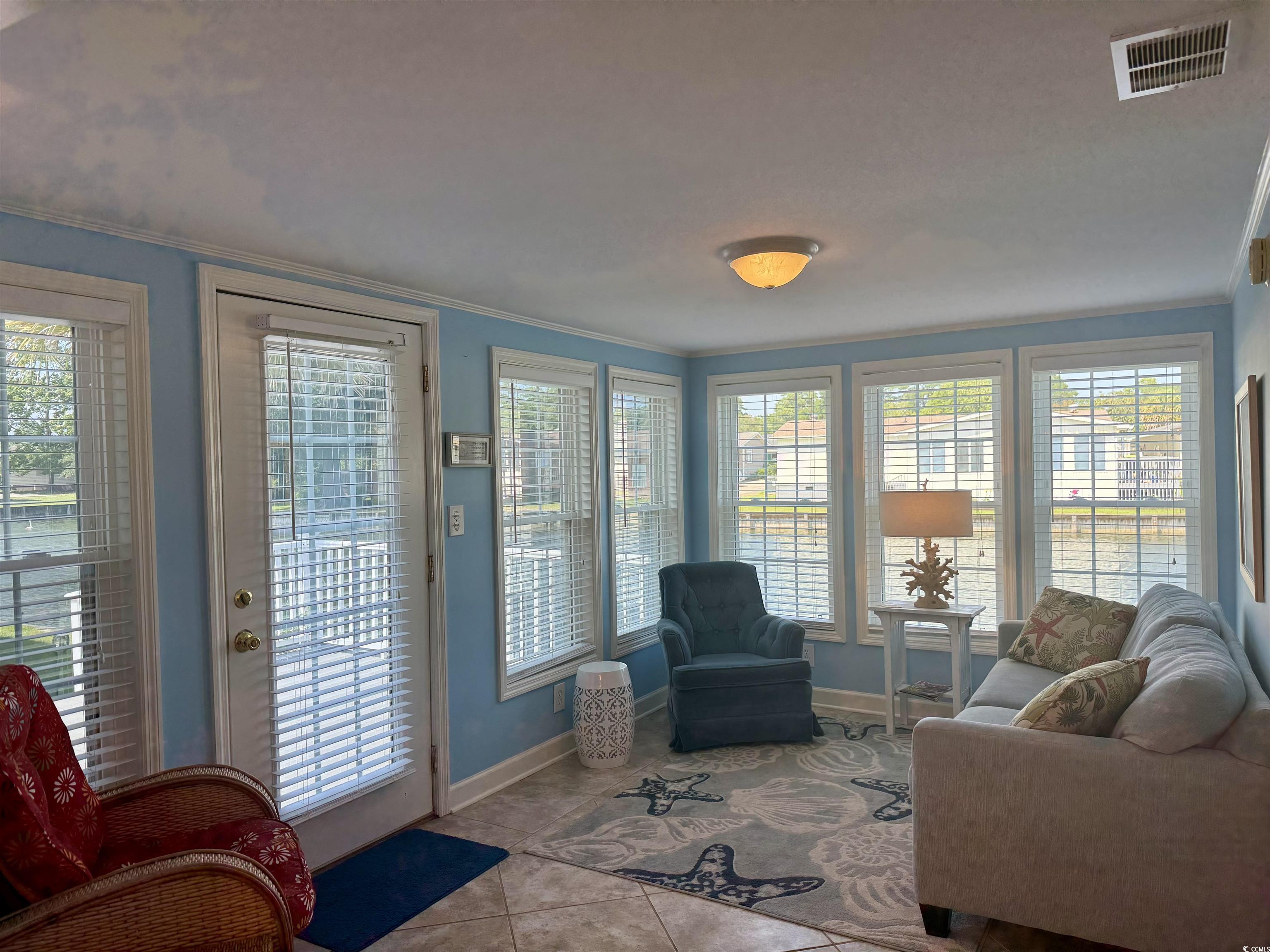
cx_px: 635
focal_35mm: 24
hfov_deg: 71.6
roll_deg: +0.5
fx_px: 881
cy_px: 476
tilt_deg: -0.5
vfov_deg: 56.8
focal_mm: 6.76
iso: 100
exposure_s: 1/416
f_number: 1.78
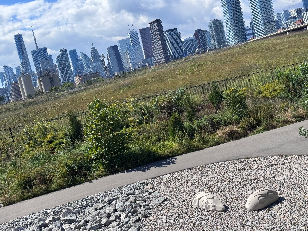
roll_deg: +12.1
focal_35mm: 48
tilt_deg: -5.0
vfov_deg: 30.3
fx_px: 427
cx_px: 154
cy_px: 116
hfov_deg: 39.7
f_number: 1.78
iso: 64
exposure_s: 1/4310
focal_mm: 6.76
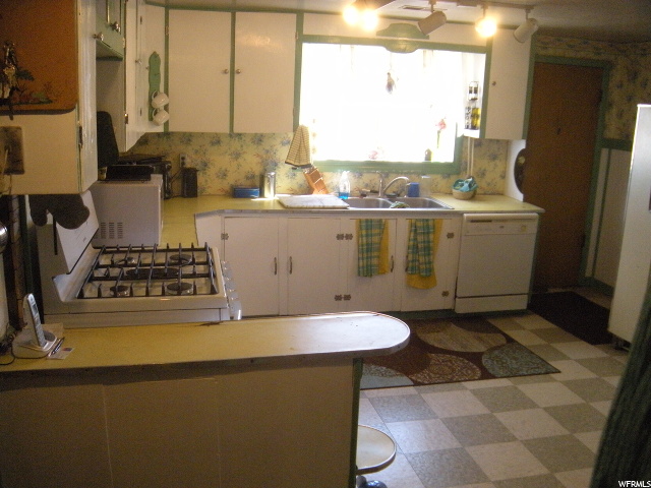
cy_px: 244
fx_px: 658
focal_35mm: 35
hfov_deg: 52.6
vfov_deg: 40.7
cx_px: 326
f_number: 3.8
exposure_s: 1/79
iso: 400
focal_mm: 5.9
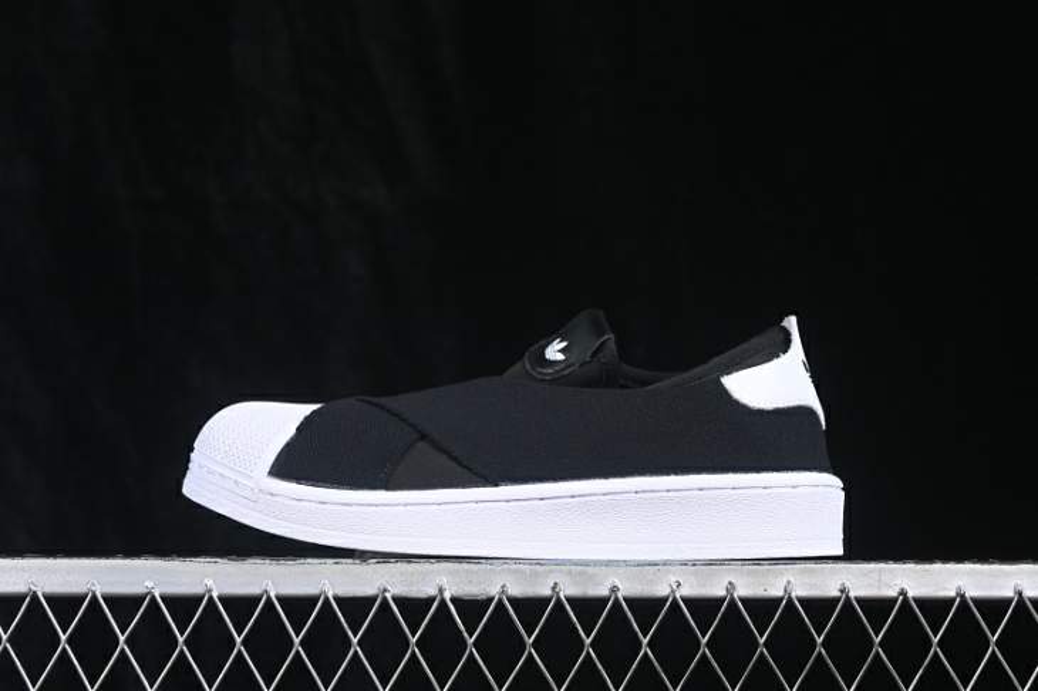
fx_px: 2161
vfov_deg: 18.2
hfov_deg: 27.0
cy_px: 346
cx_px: 519
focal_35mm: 75
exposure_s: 1/60
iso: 160
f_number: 6.3
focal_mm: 50
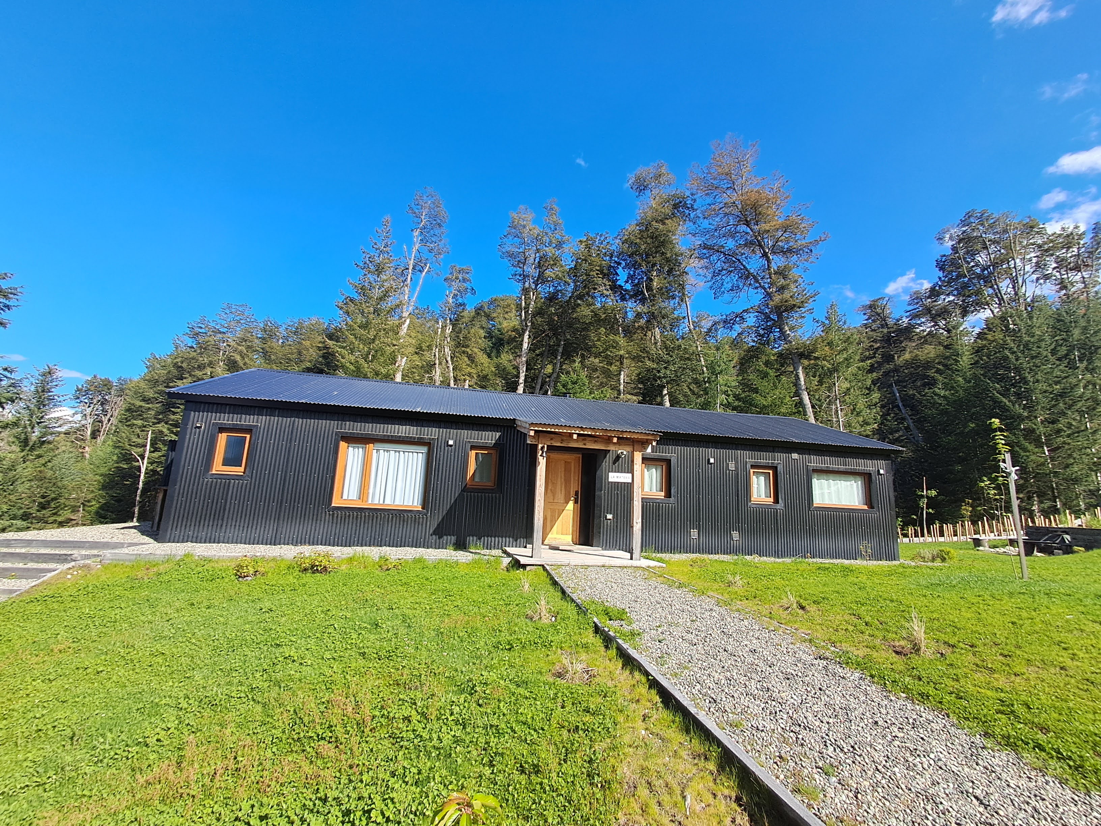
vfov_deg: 78.1
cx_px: 550
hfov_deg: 94.5
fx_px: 509
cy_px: 413
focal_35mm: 16
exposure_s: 1/840
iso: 40
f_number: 2.2
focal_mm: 1.64
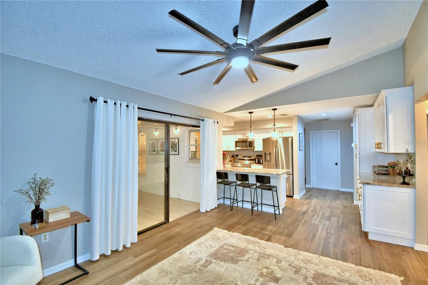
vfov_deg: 77.3
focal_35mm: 15
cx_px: 214
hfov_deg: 100.4
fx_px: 178
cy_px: 142
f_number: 4.5
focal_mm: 10
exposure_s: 1/30
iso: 720
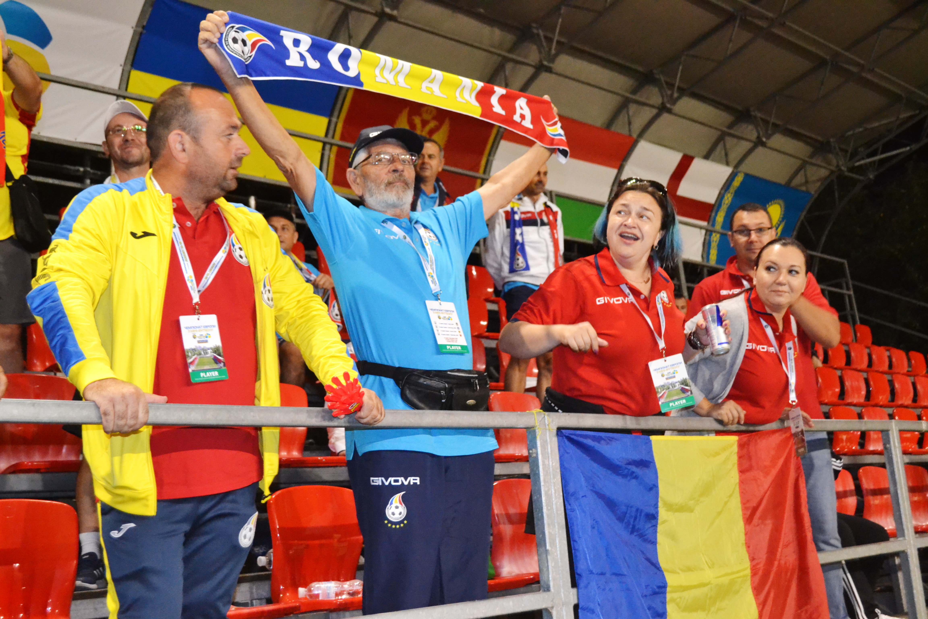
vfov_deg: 29.9
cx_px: 464
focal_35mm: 45
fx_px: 1160
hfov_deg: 43.6
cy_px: 310
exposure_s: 1/60
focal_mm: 30
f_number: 4.5
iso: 3200
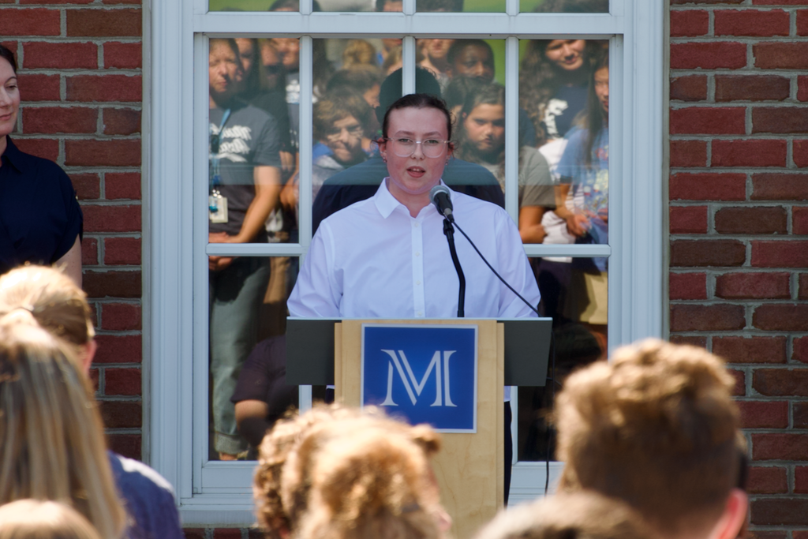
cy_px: 270
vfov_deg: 5.6
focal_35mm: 247
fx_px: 5544
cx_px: 404
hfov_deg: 8.3
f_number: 4
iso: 100
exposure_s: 1/250
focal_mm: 90.45
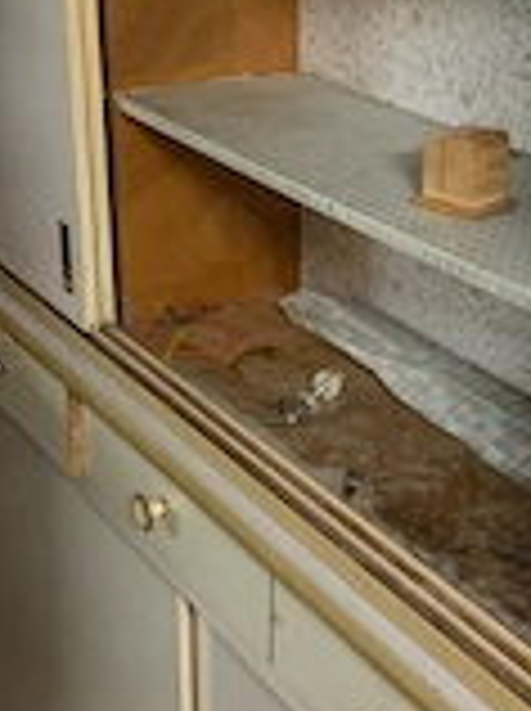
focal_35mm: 66
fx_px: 1354
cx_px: 342
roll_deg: -1.0
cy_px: 261
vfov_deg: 29.3
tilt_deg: -19.6
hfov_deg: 22.1
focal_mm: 4.25
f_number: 1.8
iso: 400
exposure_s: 1/33
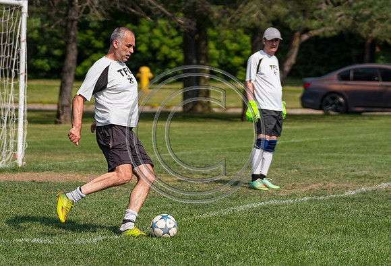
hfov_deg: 8.7
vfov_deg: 6.0
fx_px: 2561
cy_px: 130
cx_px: 199
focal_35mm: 234
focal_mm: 127
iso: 400
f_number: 2.8
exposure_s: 1/8000
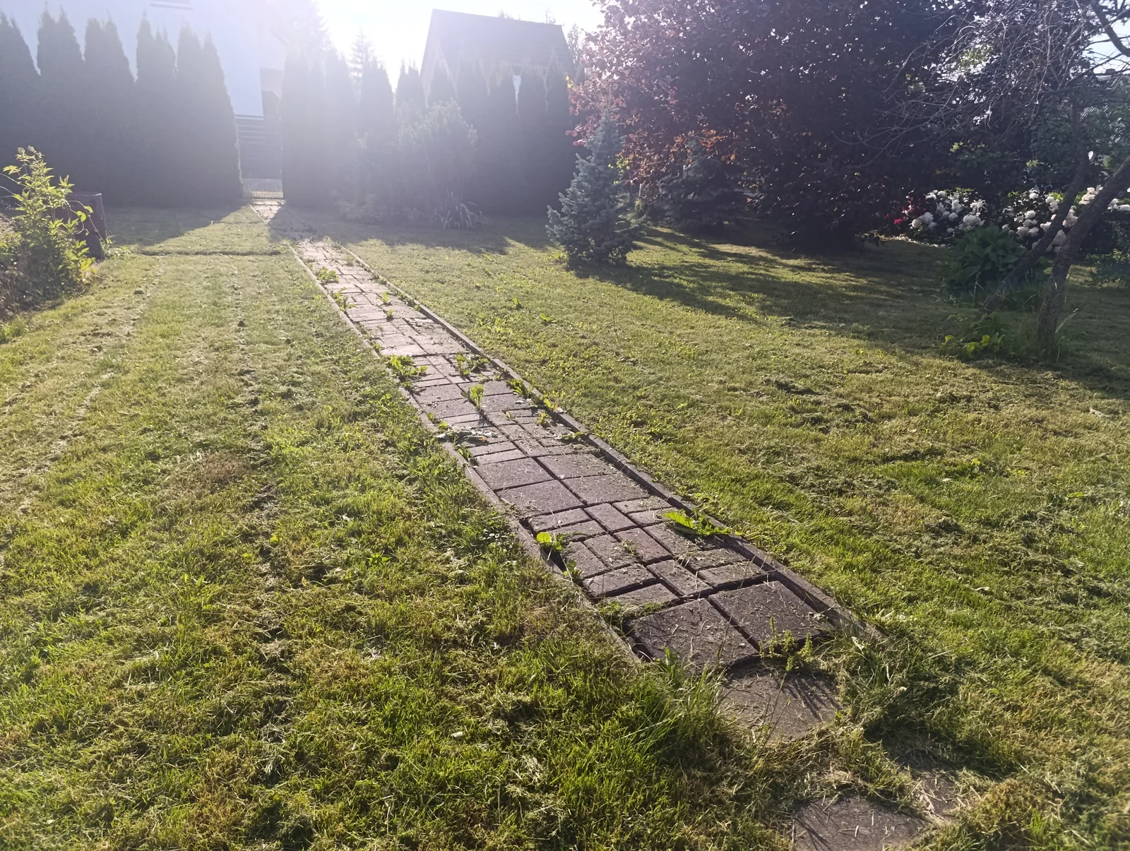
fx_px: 752
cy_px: 426
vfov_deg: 59.0
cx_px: 565
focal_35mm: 23
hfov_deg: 73.8
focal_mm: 6.14
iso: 50
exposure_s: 1/293
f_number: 1.6
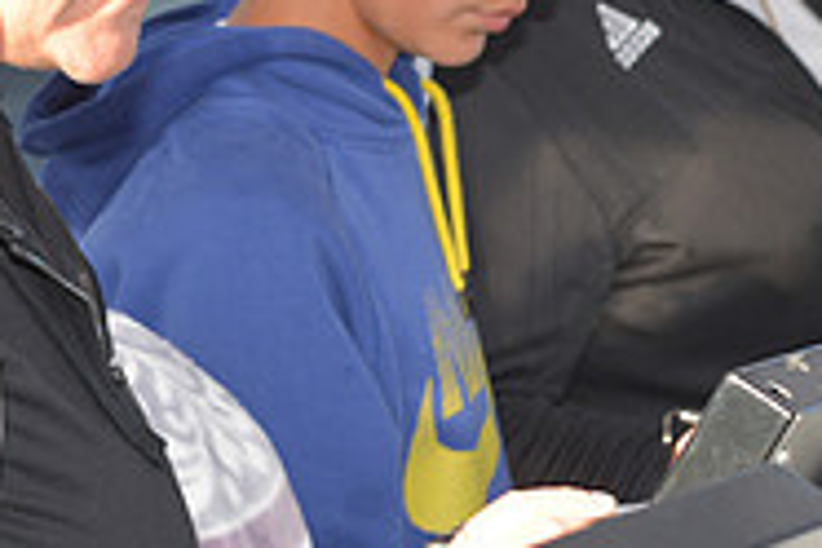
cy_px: 95
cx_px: 318
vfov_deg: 6.3
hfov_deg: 9.4
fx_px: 4977
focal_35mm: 218
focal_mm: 70
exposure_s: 1/200
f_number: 7.1
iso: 250
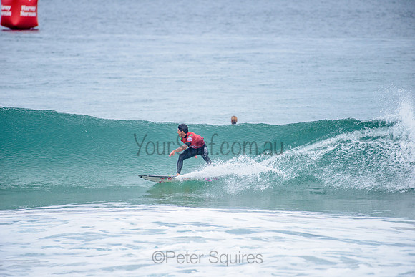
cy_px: 138
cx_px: 208
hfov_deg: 4.1
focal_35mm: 500
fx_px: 5765
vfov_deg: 2.8
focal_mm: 500
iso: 400
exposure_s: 1/2000
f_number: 5.6
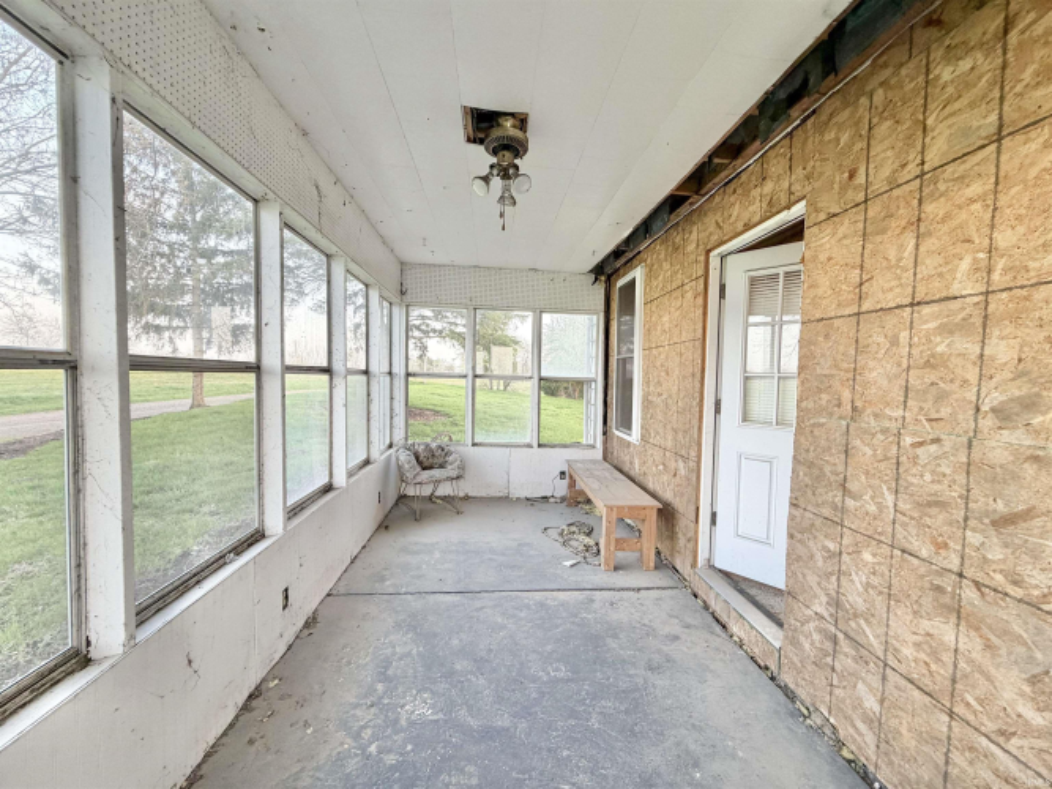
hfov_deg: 102.1
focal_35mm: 14
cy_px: 394
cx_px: 526
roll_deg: -1.4
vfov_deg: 85.7
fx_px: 425
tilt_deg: -1.0
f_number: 2.2
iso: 160
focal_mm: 2.22
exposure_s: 1/121
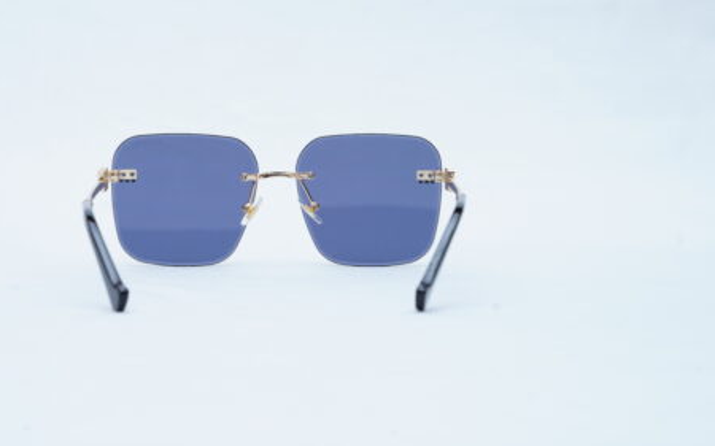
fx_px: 1325
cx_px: 292
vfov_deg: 19.1
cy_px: 189
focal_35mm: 68
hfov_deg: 30.1
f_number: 9
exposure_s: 1/160
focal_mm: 50
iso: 200
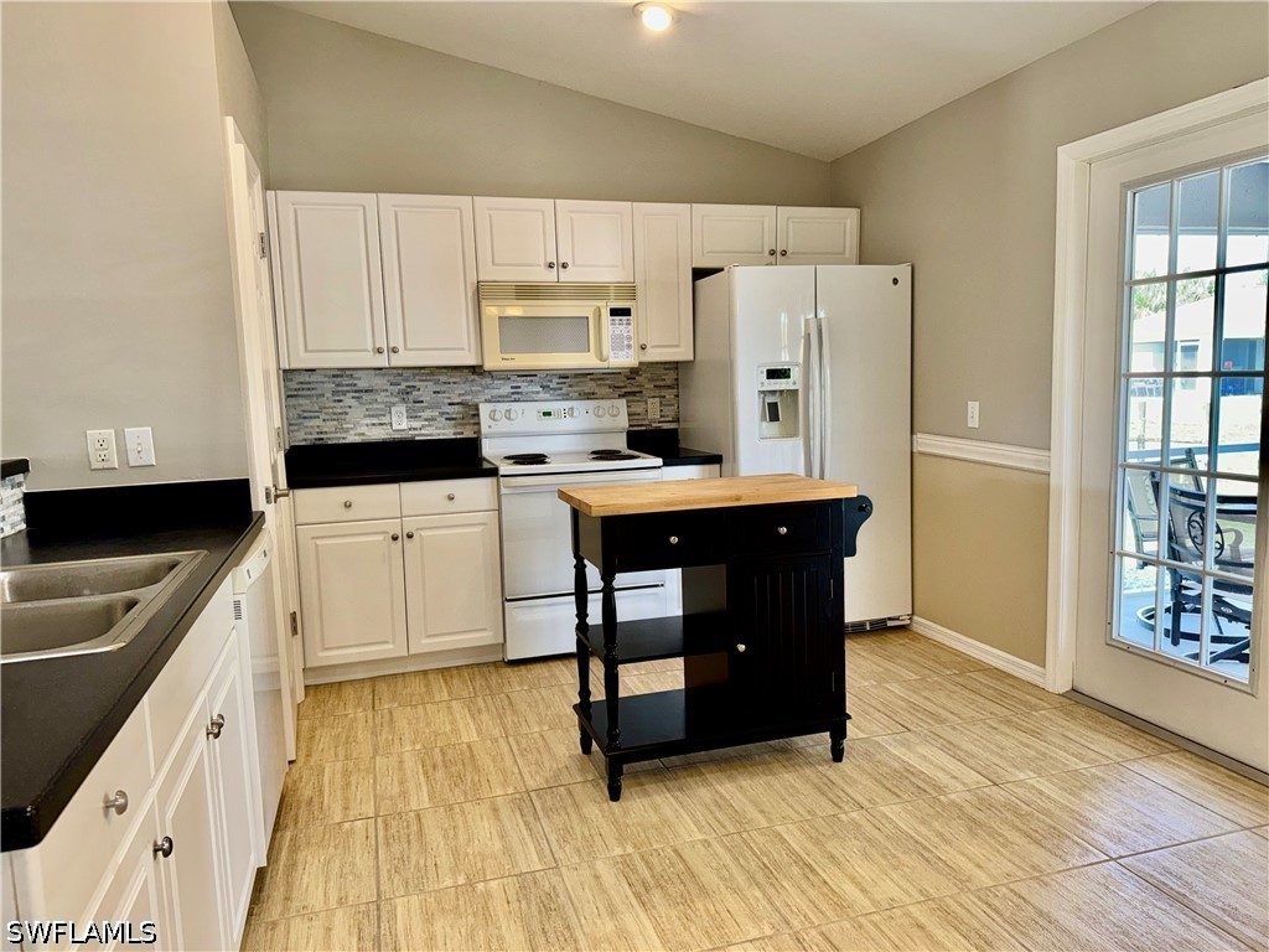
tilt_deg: -6.9
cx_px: 634
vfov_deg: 56.8
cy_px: 476
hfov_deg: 71.6
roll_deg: +1.5
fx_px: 880
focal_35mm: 24
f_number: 1.78
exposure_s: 1/120
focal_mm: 6.76
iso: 100
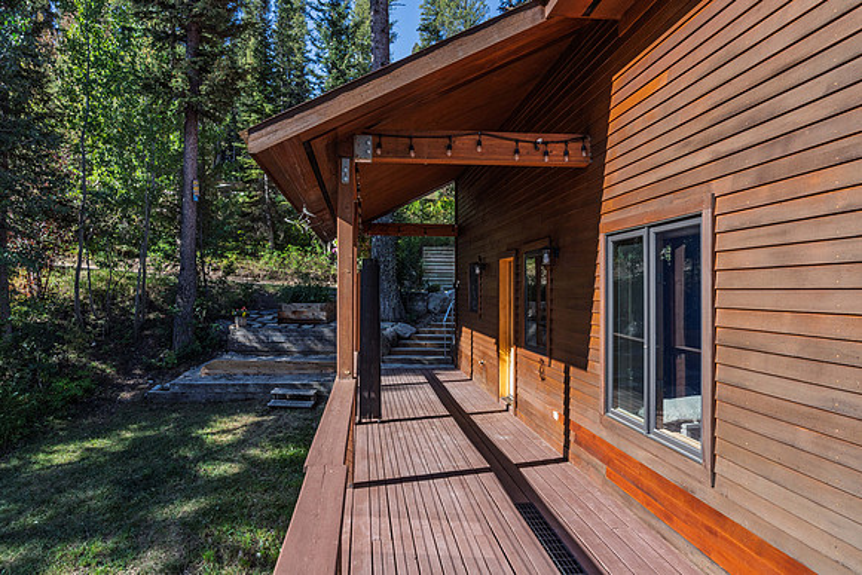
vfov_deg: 53.0
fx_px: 577
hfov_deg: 73.6
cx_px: 431
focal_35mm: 24
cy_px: 288
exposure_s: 1/60
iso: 400
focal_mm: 24
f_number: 22
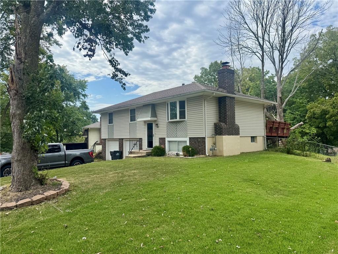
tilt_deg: +2.5
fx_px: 234
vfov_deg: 56.8
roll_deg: +0.9
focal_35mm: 24
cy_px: 127
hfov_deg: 71.6
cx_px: 169
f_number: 1.78
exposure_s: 1/4310
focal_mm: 6.76
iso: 80
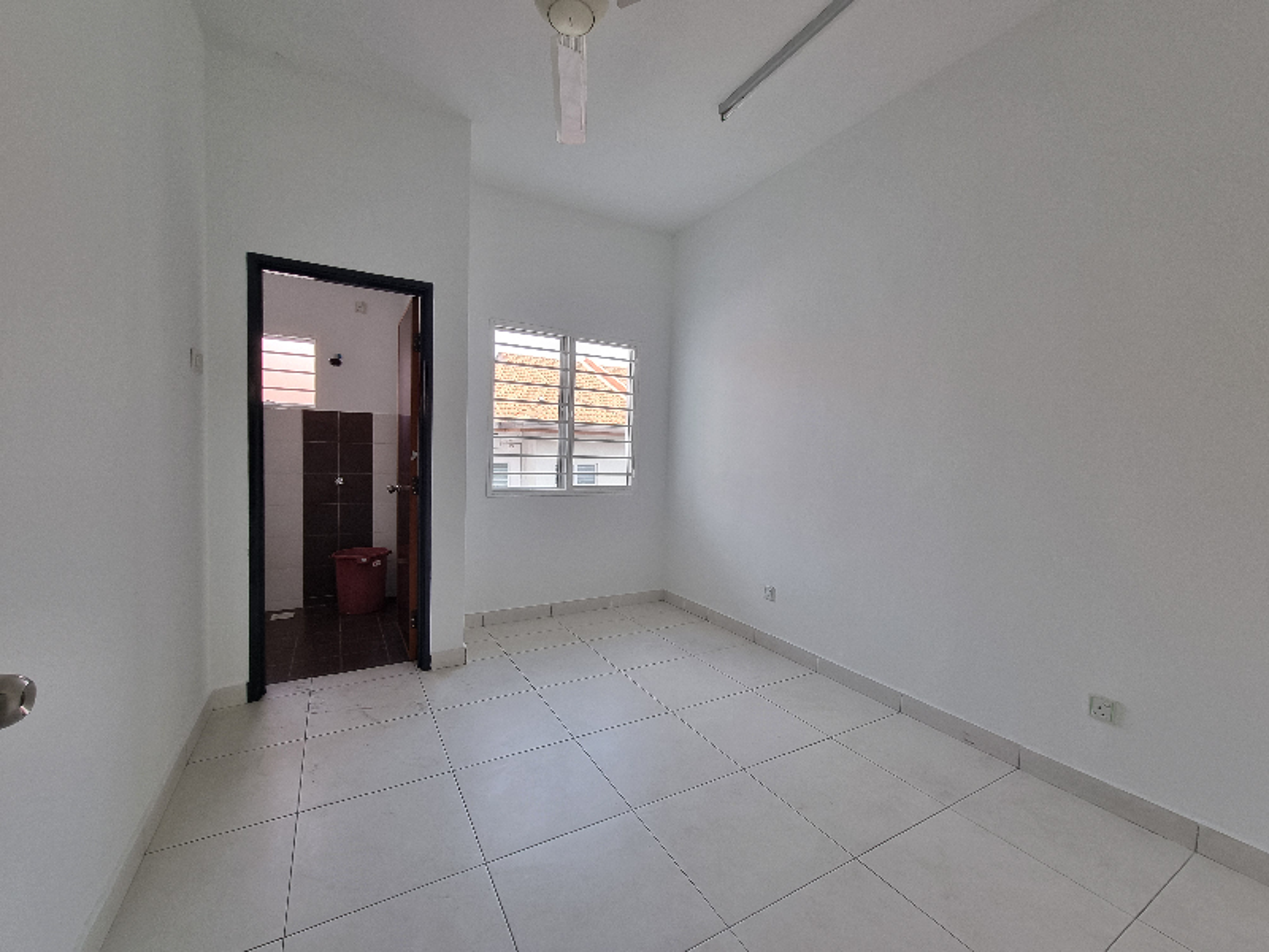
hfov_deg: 106.2
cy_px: 476
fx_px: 477
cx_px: 634
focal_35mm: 13
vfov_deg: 89.9
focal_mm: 2.2
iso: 50
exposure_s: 1/100
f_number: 2.2
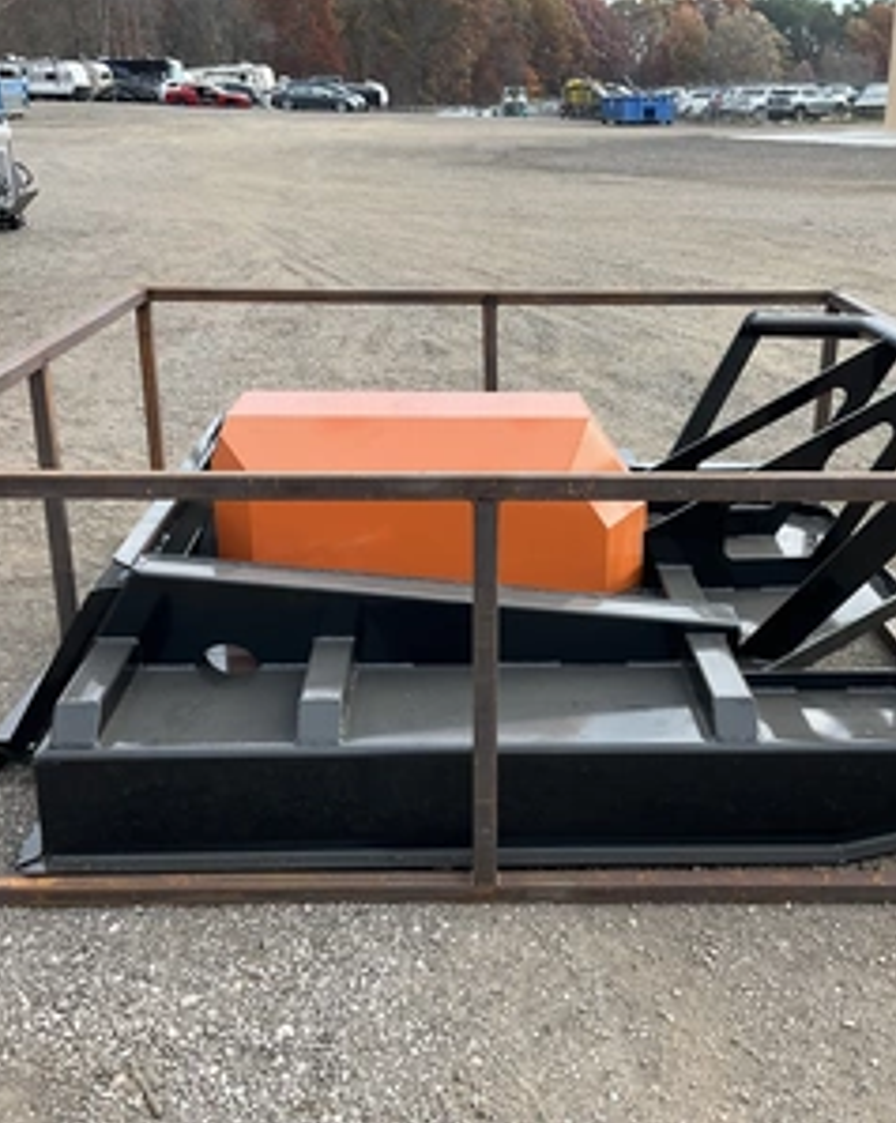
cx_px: 489
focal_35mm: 38
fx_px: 1261
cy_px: 562
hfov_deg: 39.1
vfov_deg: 48.0
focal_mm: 3
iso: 25
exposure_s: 1/327
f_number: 1.8
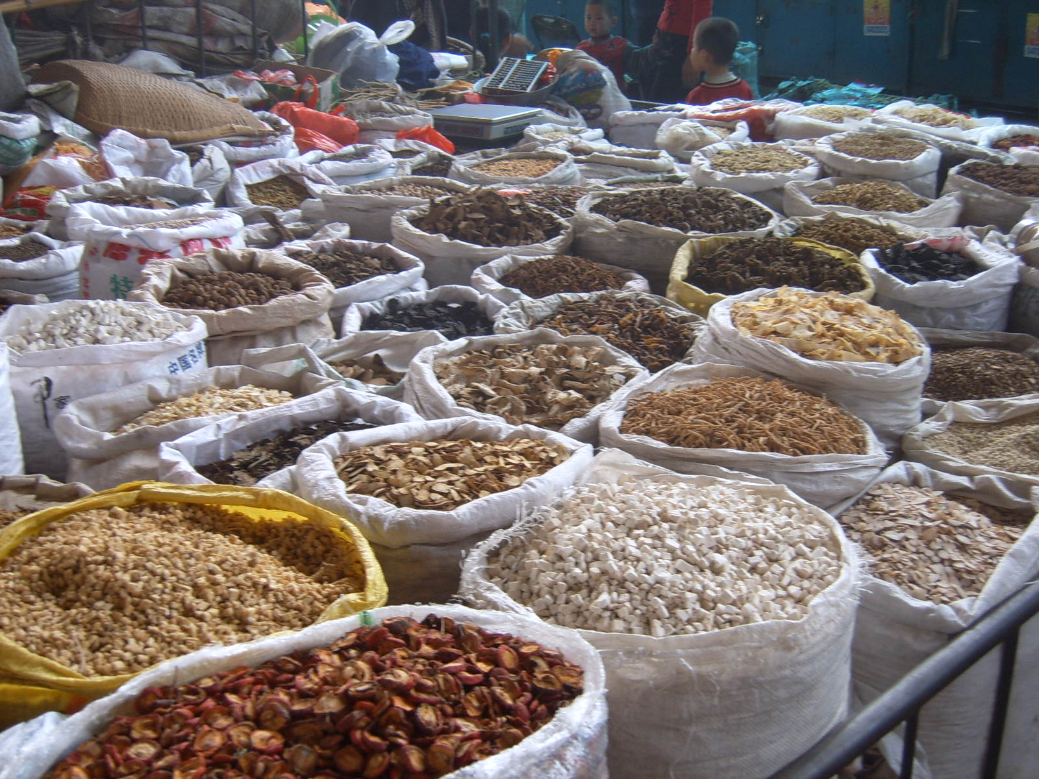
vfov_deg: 32.2
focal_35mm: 45
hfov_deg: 42.1
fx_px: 1351
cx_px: 520
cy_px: 390
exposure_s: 1/60
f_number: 3.1
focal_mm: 7.5
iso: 50
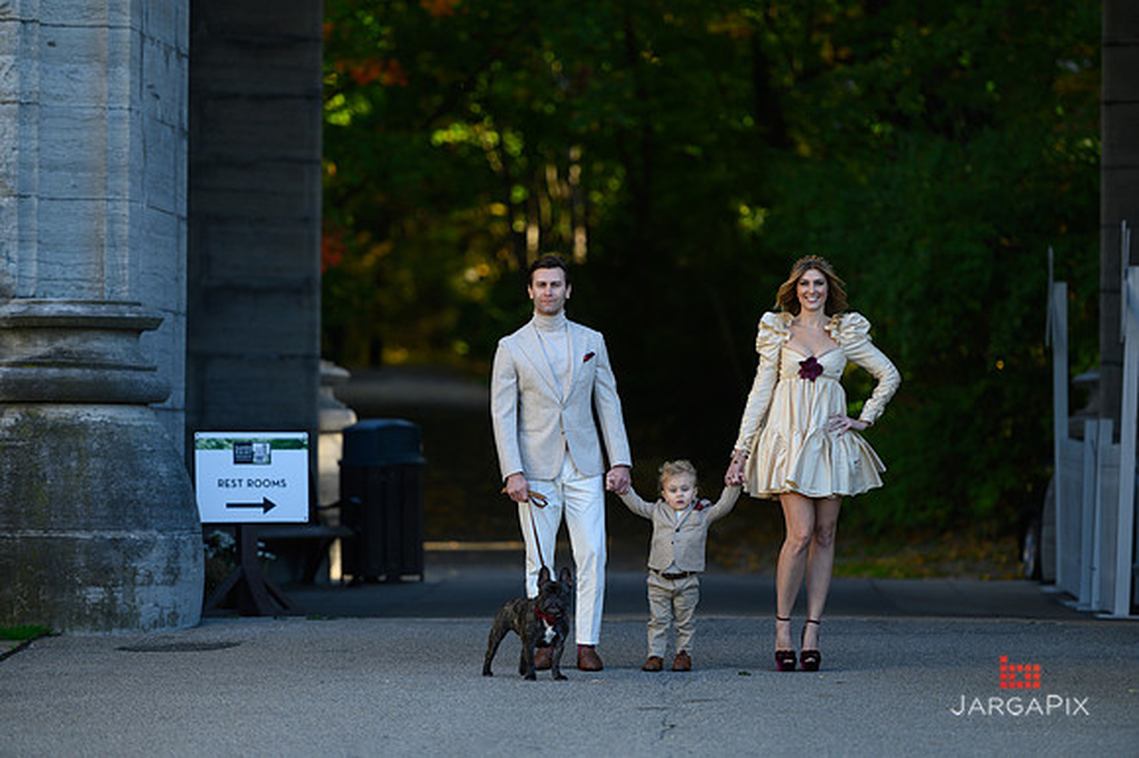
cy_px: 379
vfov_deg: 7.4
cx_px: 570
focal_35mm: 185
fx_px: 5850
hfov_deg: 11.1
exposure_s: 1/500
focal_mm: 185
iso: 200
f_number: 3.2
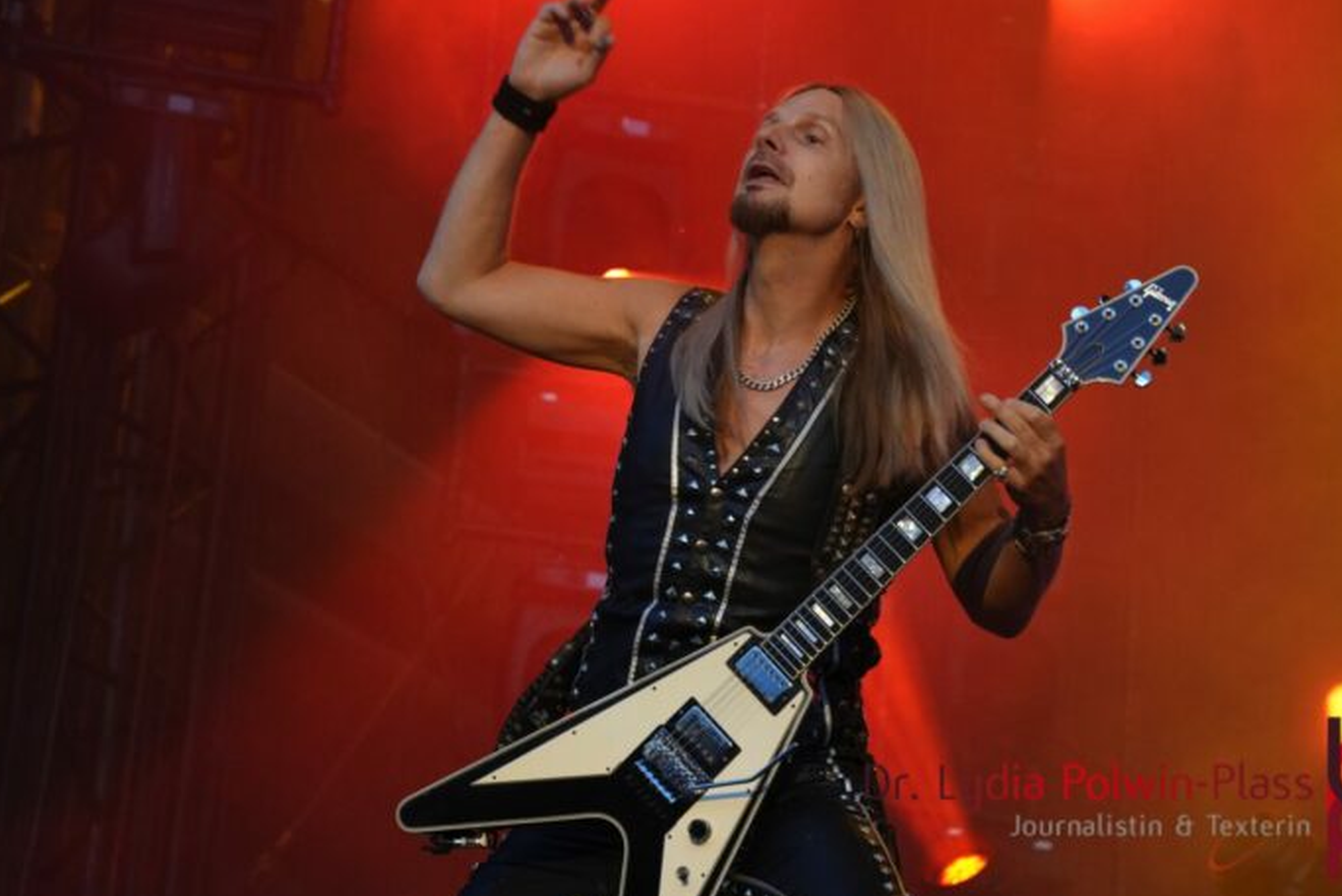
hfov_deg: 13.5
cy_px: 484
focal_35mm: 152
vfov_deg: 9.0
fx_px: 5667
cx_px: 701
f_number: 5.6
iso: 2500
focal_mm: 90
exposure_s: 1/160
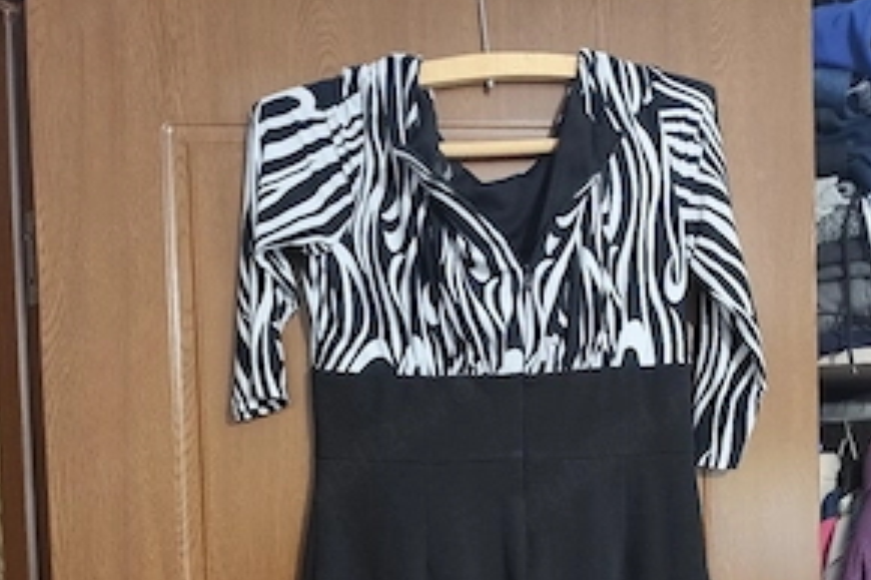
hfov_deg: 57.2
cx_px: 439
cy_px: 484
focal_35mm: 33
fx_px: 798
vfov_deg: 38.1
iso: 1250
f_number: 1.65
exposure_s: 1/16.7
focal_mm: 6.14
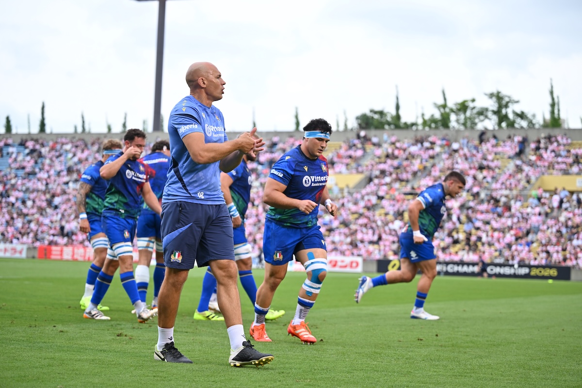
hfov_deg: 25.1
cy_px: 194
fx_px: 1309
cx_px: 291
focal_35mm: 81
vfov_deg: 16.9
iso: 320
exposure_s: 1/1000
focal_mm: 81
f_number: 2.8
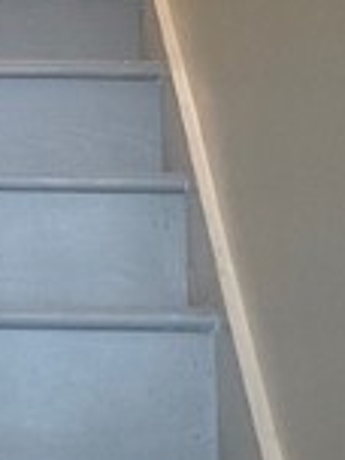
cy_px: 64
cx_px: -70
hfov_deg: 9.9
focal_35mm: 147
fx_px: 1953
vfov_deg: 13.3
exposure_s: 1/60
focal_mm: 3
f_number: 1.8
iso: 100
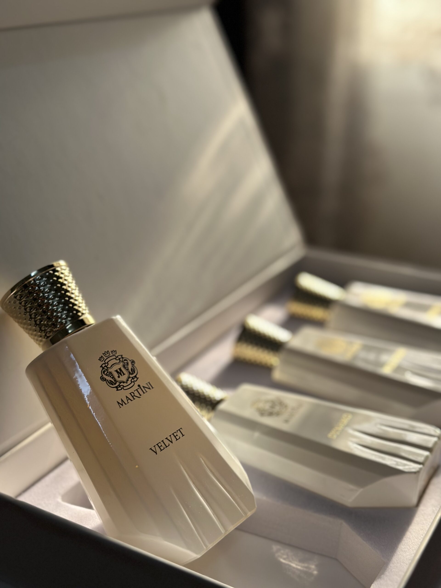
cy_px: 294
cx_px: 220
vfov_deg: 39.7
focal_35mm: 48
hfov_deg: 30.3
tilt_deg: -22.4
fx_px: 815
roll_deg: +0.2
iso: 80
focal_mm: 6.86
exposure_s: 1/240
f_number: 1.78
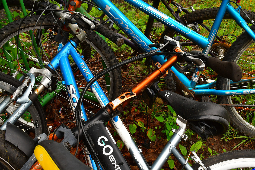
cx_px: 128
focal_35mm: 45
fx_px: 319
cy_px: 85
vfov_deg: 29.9
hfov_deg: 43.6
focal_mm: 30
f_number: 9
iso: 450
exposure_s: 1/100
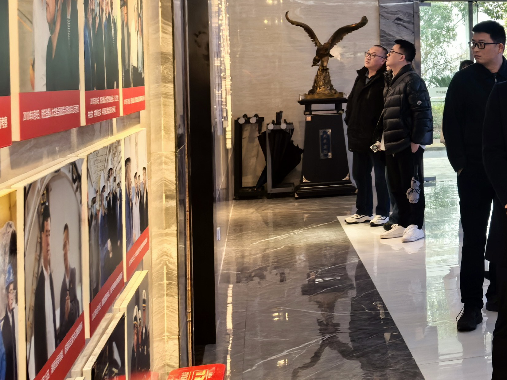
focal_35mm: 67
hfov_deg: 25.6
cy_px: 56
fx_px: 981
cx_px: 629
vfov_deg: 21.6
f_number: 2
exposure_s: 1/100
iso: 125
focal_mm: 5.75
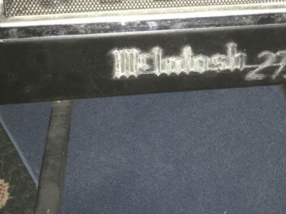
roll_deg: -2.4
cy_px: -36
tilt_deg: -27.1
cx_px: 206
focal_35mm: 68
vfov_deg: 20.4
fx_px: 562
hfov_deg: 28.3
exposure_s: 1/16
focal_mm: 4.15
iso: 250
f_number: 2.2
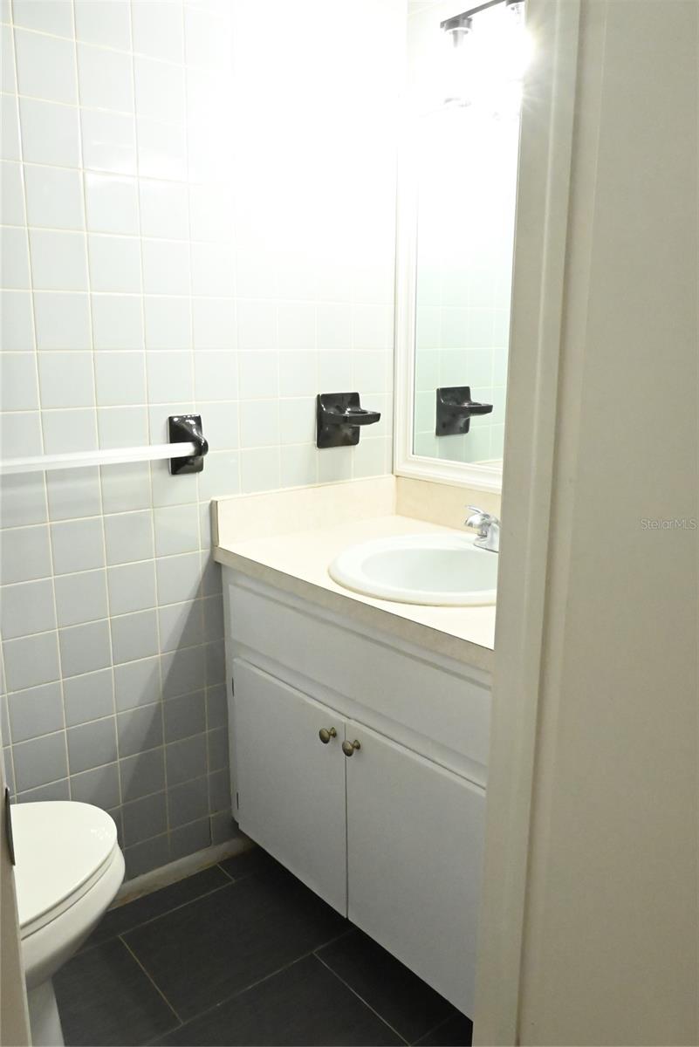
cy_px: 524
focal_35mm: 27
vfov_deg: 67.4
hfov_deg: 48.0
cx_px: 350
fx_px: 786
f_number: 18
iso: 9000
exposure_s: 1/50
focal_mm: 18
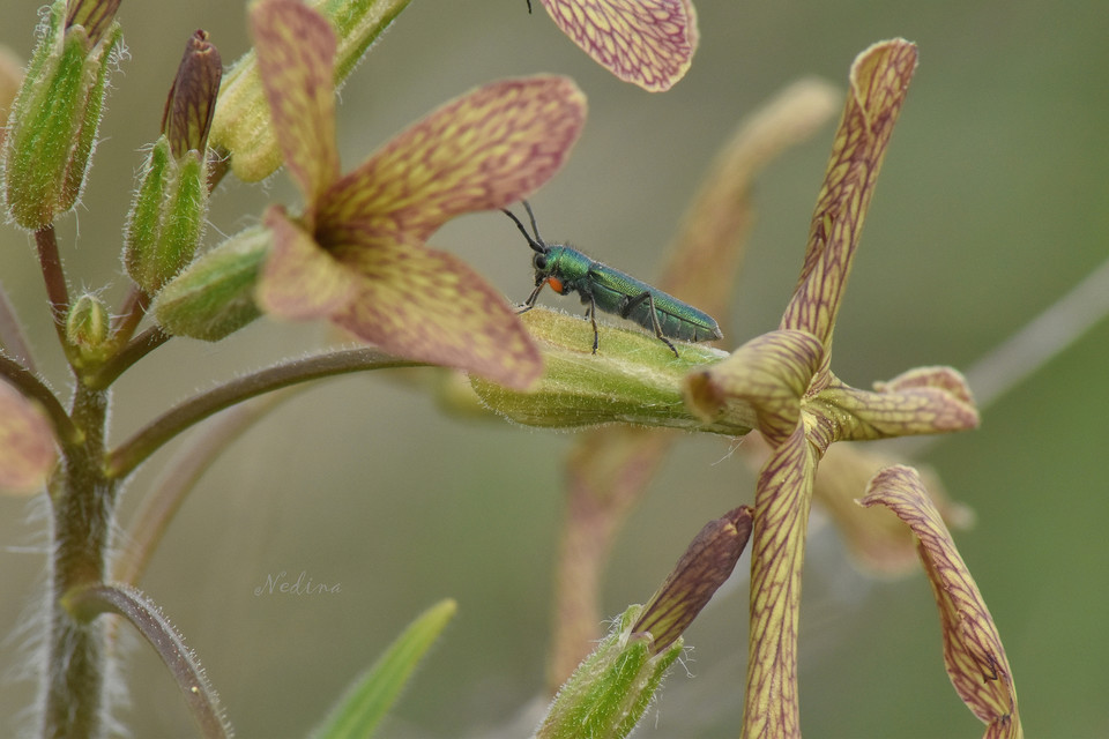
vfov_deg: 3.1
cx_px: 554
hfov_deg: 4.6
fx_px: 13861
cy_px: 370
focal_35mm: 450
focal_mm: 300
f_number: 20
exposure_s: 1/250
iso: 1600
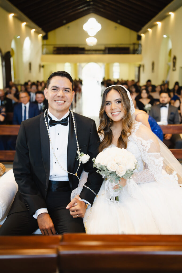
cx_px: 91
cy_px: 136
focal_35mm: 35
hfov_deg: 37.9
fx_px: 265
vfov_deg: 54.4
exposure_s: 1/200
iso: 1000
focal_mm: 35
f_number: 2.2
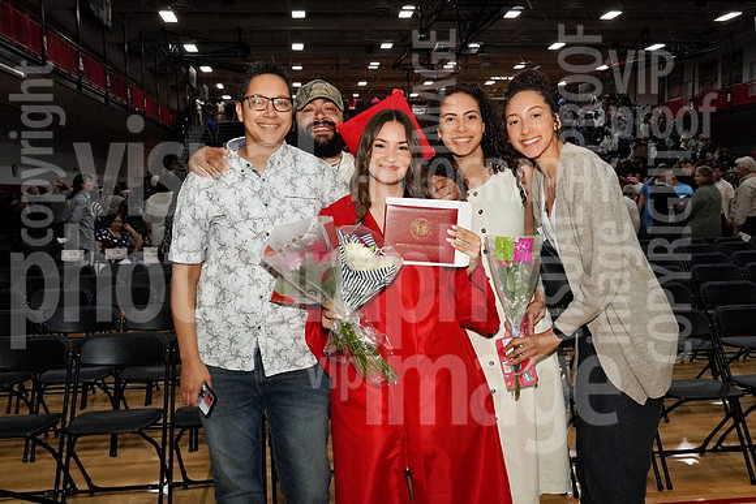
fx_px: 725
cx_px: 378
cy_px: 252
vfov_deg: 38.4
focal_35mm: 34
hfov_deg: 55.1
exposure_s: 1/100
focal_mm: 23
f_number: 8
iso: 3200
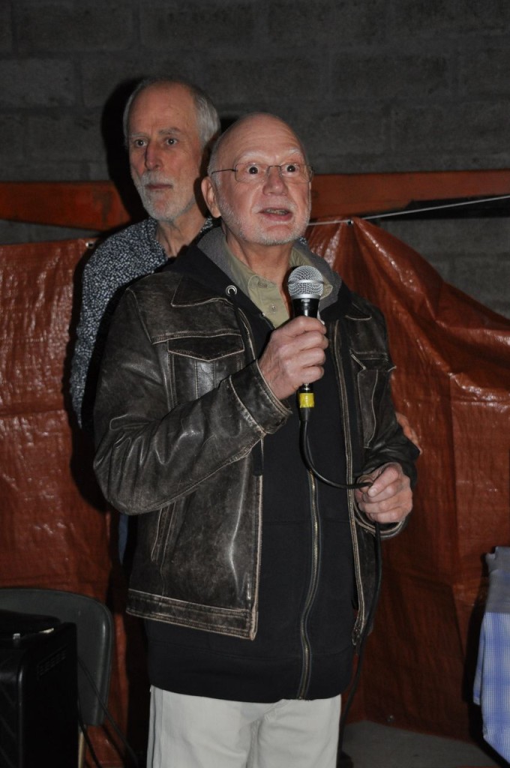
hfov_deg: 22.6
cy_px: 384
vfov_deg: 33.4
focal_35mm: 60
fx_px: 1278
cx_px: 255
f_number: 4.8
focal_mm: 40
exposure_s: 1/60
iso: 800
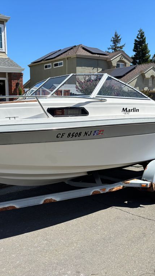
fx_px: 278
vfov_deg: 52.8
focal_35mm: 38
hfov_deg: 31.0
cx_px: 58
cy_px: 138
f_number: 1.6
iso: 50
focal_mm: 5.96
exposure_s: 1/3106
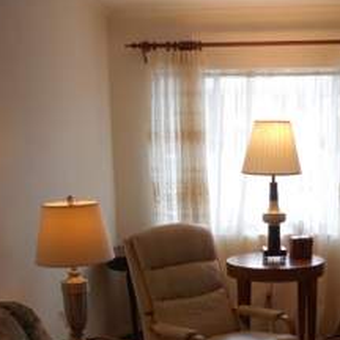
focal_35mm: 57
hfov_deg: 29.6
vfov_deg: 29.5
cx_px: 252
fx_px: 633
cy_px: 264
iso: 80
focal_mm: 5.2
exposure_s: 1/30
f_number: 4
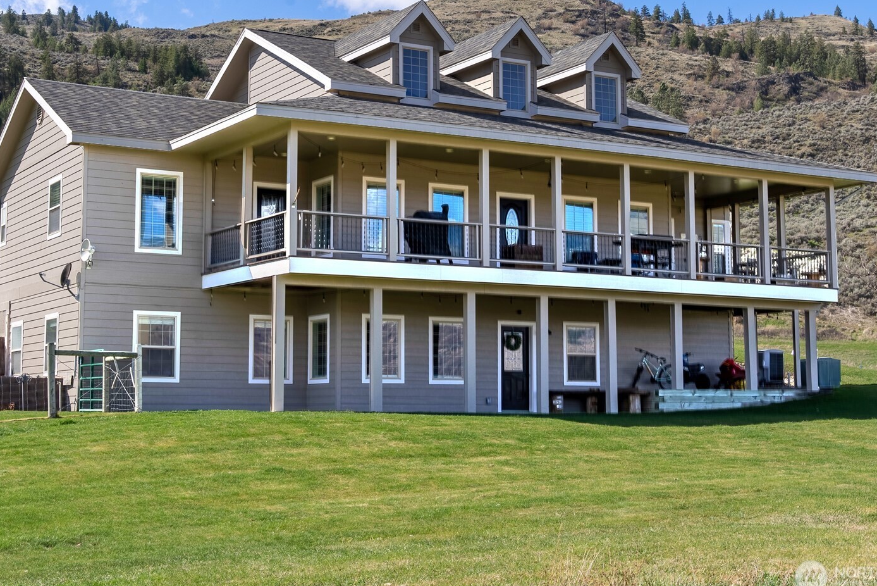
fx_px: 1361
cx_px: 413
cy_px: 242
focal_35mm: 56
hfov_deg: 35.7
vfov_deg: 24.2
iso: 50
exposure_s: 1/3200
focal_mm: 45.7
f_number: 11
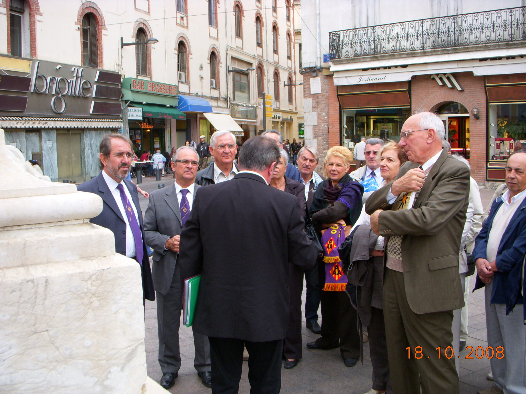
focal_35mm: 38
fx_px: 577
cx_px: 263
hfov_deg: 49.0
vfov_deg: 37.7
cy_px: 197
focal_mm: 6.3
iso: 100
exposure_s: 1/100
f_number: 3.3
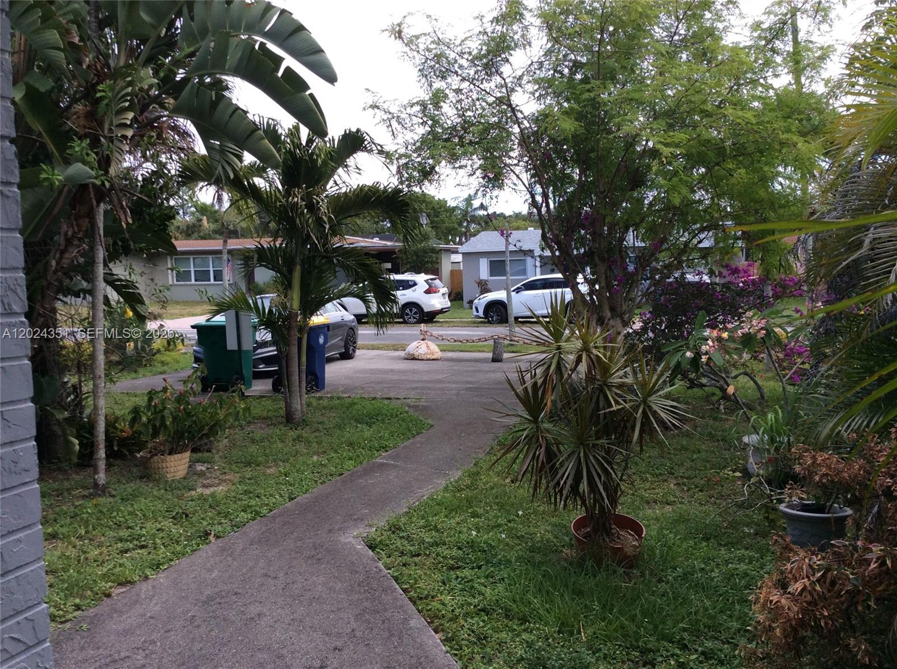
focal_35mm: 32
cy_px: 334
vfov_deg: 44.0
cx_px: 448
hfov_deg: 56.9
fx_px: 828
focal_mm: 3.3
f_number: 2.4
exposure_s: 1/284
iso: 32
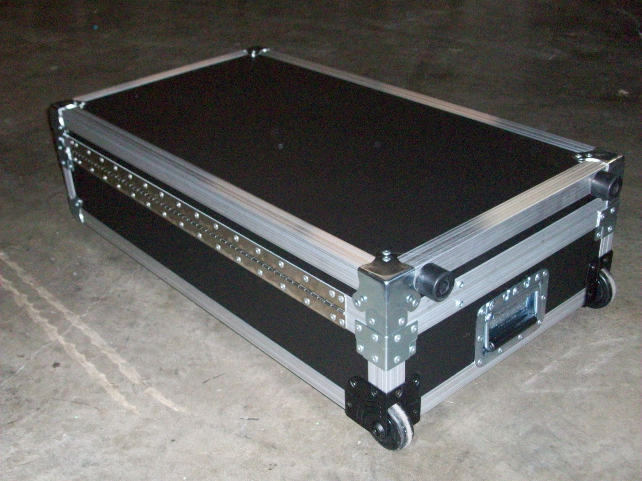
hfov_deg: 44.8
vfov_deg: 34.3
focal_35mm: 42
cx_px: 321
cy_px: 240
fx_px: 779
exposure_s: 1/65.1
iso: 320
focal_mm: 7.1
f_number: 3.2
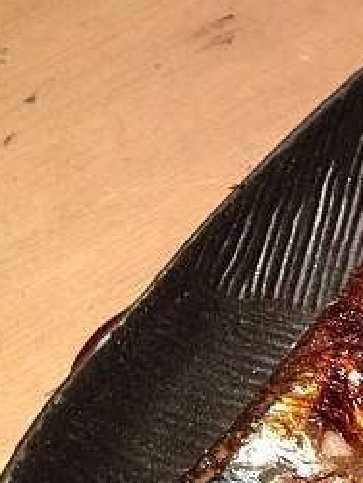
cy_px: 185
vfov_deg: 22.2
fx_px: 1228
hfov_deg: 16.3
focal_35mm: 88
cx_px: 409
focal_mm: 4.12
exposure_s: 1/20
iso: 200
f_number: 2.4
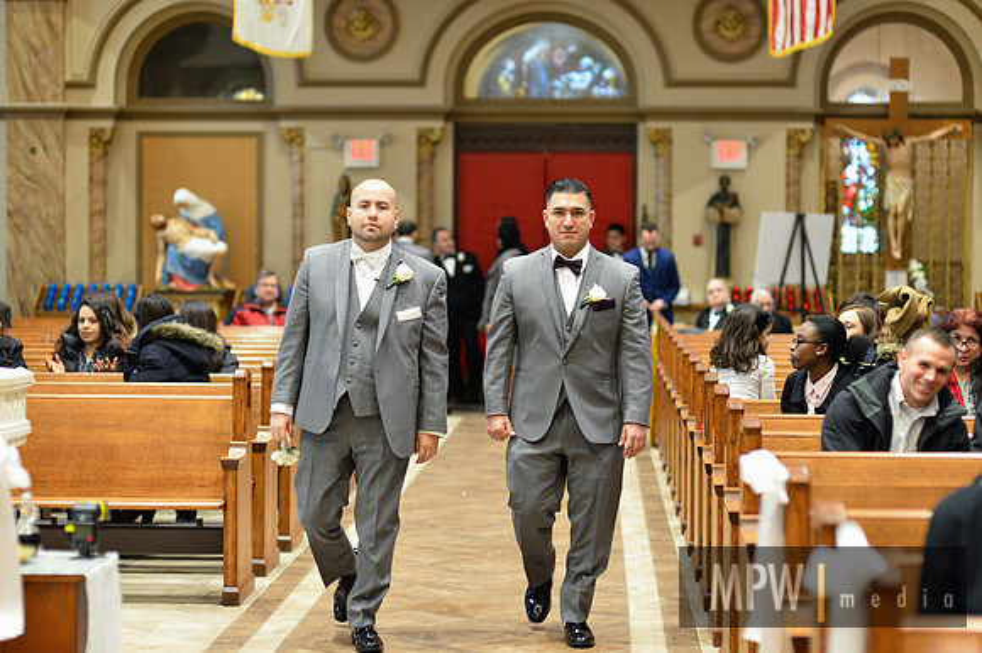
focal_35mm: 85
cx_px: 491
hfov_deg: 23.9
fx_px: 2317
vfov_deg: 16.1
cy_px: 326
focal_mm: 85
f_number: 2.2
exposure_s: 1/200
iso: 3200
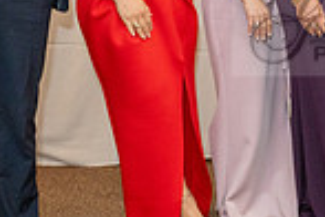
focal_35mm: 95
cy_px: 23
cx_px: 424
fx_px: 858
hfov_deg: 19.7
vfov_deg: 14.3
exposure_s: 1/125
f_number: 3.5
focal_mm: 24
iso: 800
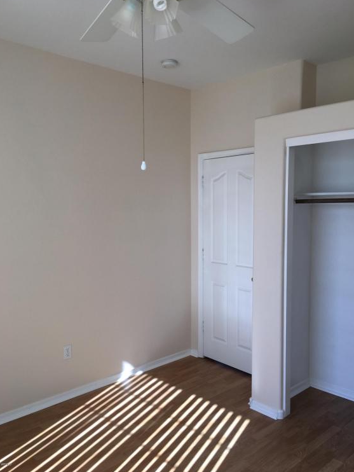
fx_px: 409
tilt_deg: -4.4
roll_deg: +0.8
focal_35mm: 30
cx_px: 175
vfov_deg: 59.9
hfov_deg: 46.8
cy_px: 235
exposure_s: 1/128
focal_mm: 4.15
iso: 25
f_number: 2.2
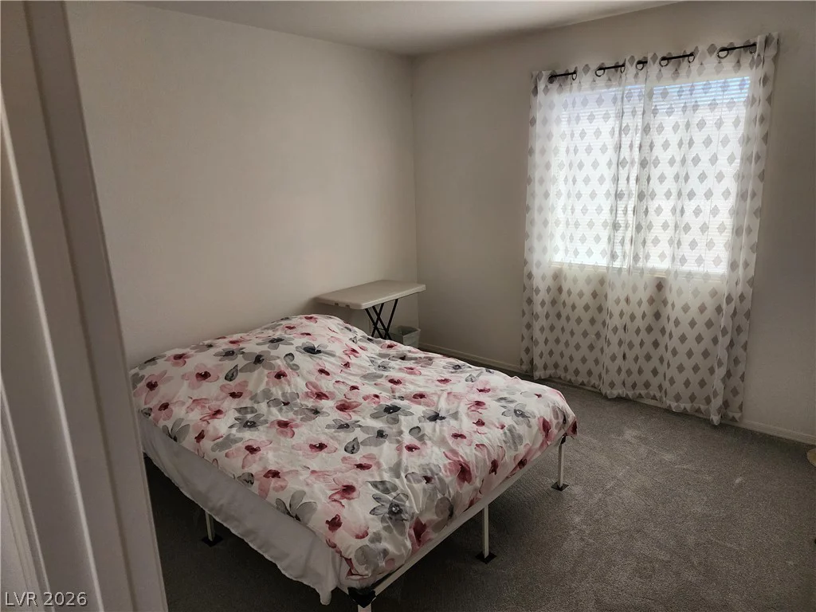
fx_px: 542
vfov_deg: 58.9
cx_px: 408
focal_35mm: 23
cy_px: 306
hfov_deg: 73.9
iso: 320
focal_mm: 6.4
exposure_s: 1/120
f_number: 1.8
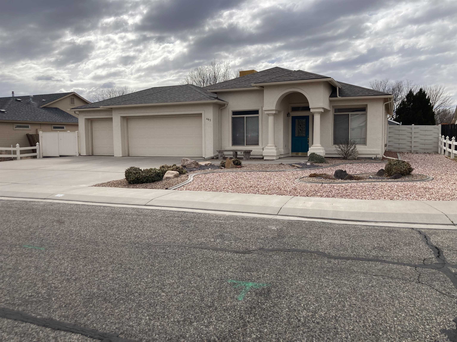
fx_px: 370
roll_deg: +1.6
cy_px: 171
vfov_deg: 49.7
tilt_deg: -3.1
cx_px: 228
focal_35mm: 28
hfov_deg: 63.4
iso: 20
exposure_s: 1/2825
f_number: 1.8
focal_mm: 3.99
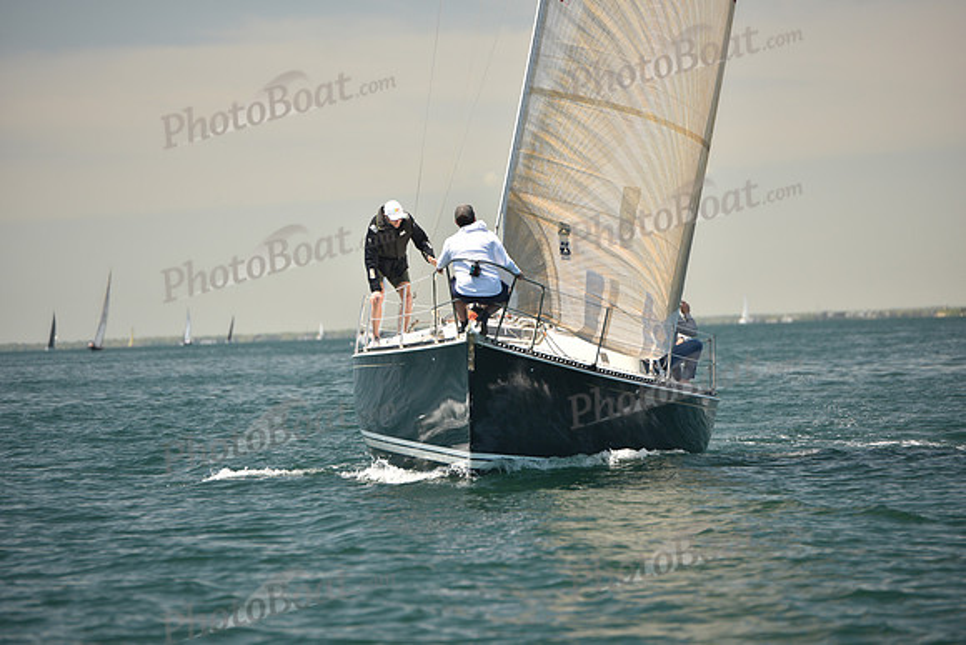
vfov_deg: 6.9
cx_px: 483
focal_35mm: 200
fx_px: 5368
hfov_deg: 10.3
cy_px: 322
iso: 250
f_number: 4
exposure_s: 1/800
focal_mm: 200
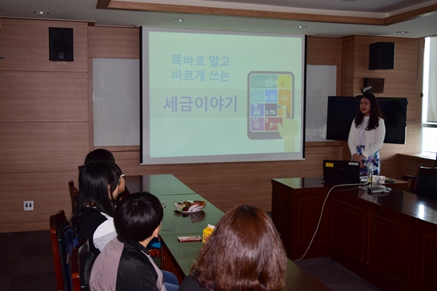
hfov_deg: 47.9
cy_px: 146
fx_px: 492
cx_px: 218
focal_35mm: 40
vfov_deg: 33.0
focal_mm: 27
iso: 200
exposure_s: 1/60
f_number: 4
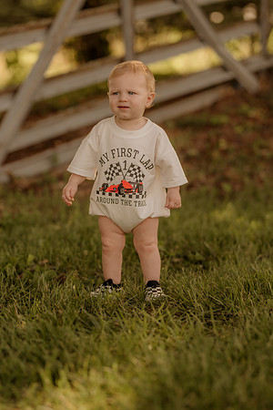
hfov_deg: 16.1
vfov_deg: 23.9
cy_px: 205
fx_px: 967
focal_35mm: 85
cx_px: 136
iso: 250
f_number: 2
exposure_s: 1/1250
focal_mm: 85
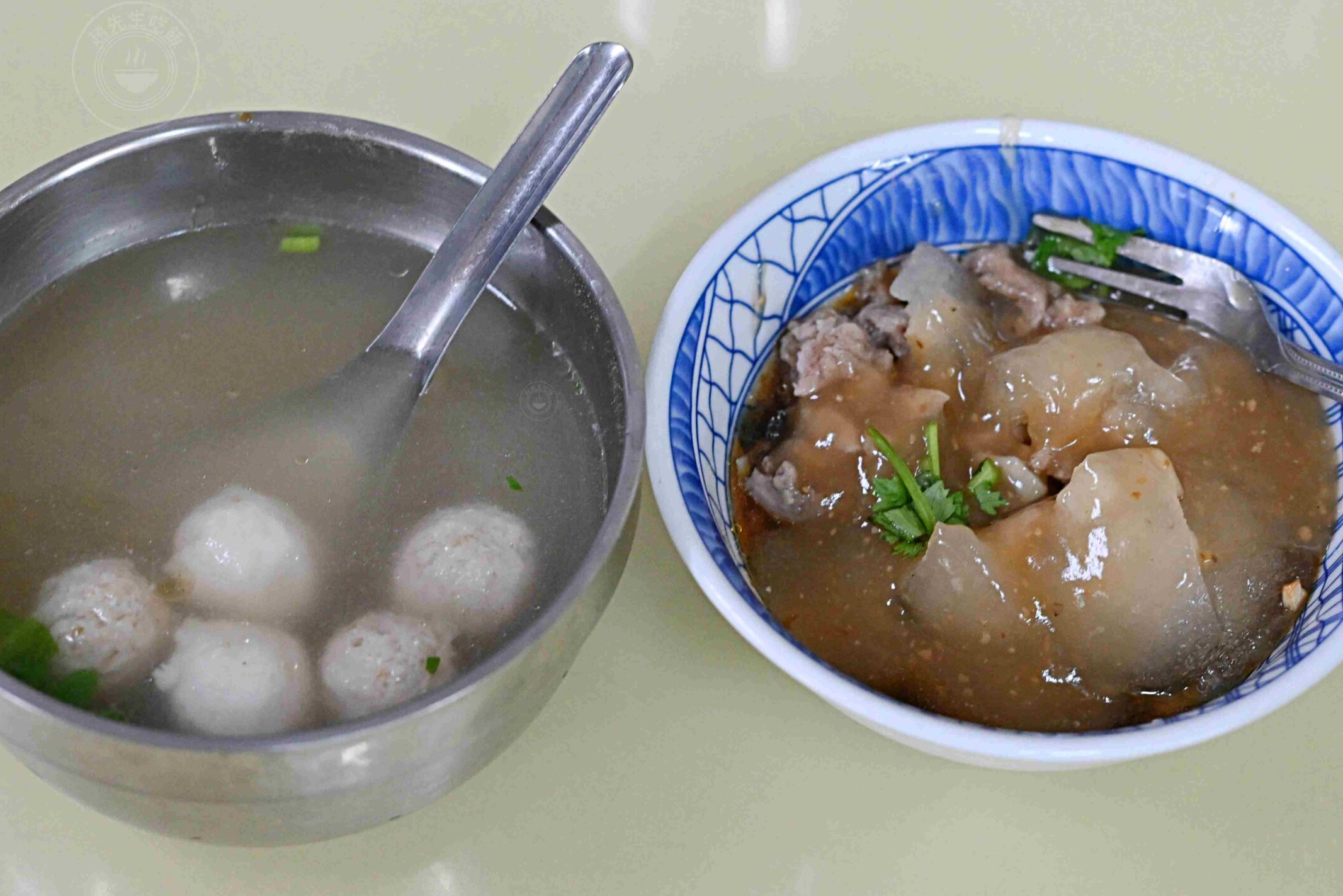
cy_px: 427
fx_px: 3358
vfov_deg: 15.2
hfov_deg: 22.6
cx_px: 637
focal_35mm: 90
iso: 2200
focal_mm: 50
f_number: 3.2
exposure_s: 1/200
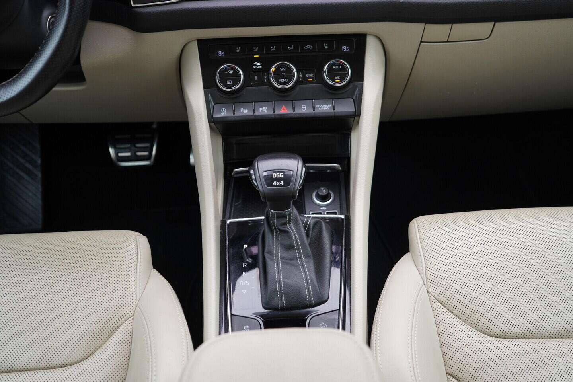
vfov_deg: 36.9
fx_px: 573
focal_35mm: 36
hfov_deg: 53.1
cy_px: 191
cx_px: 286
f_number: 2.8
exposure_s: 1/40
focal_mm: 24
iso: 250
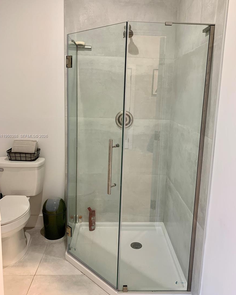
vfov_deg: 62.1
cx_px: 119
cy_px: 136
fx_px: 245
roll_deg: -1.9
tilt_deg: -9.4
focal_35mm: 28
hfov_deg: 51.5
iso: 80
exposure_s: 1/60
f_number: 1.8
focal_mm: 4.25
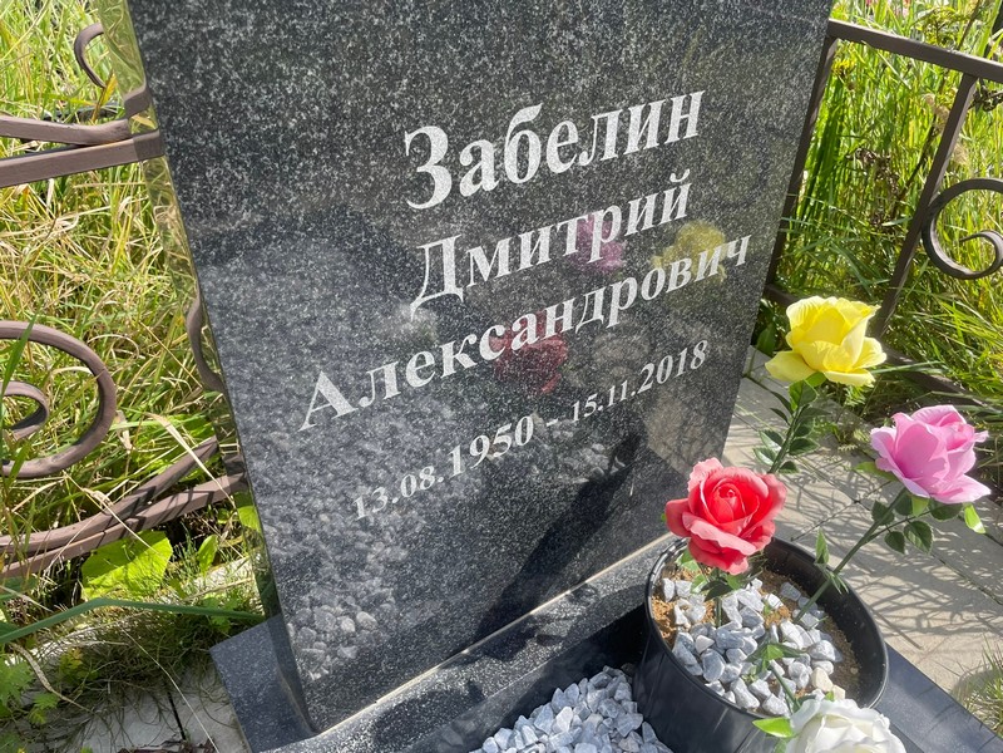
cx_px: 502
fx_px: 753
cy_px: 376
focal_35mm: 26
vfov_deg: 53.1
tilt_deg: -38.0
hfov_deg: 67.3
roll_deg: -2.1
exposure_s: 1/1233
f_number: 1.6
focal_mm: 4.2
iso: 32
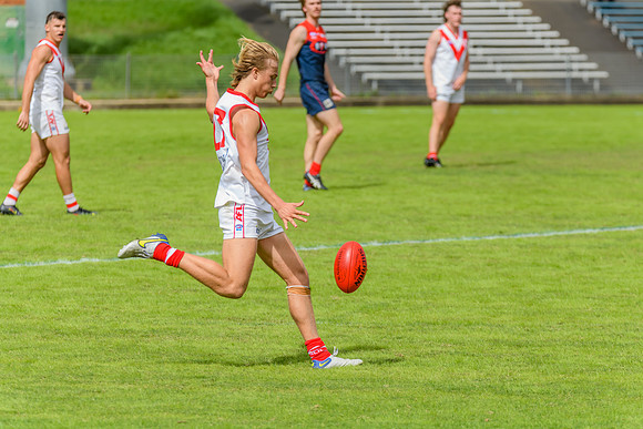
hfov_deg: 6.0
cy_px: 231
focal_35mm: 344
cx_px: 346
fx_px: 6147
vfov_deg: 4.0
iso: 800
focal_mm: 320
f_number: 8
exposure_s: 1/2500
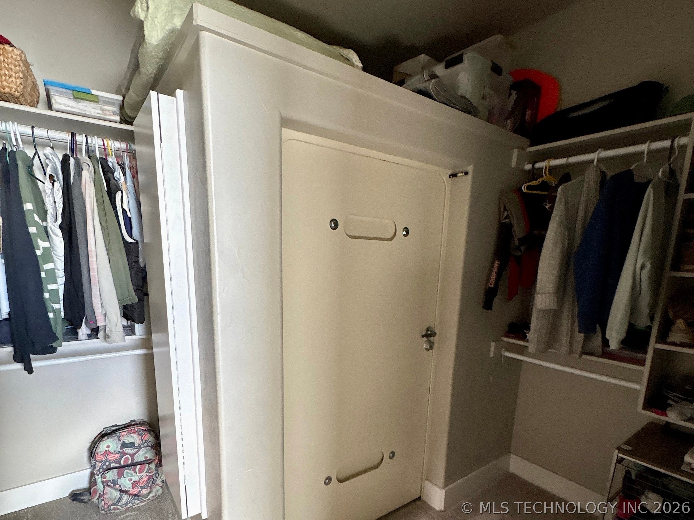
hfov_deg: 102.1
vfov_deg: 85.7
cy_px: 260
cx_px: 347
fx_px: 281
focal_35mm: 14
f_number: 2.2
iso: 500
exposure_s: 1/60
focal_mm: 2.22
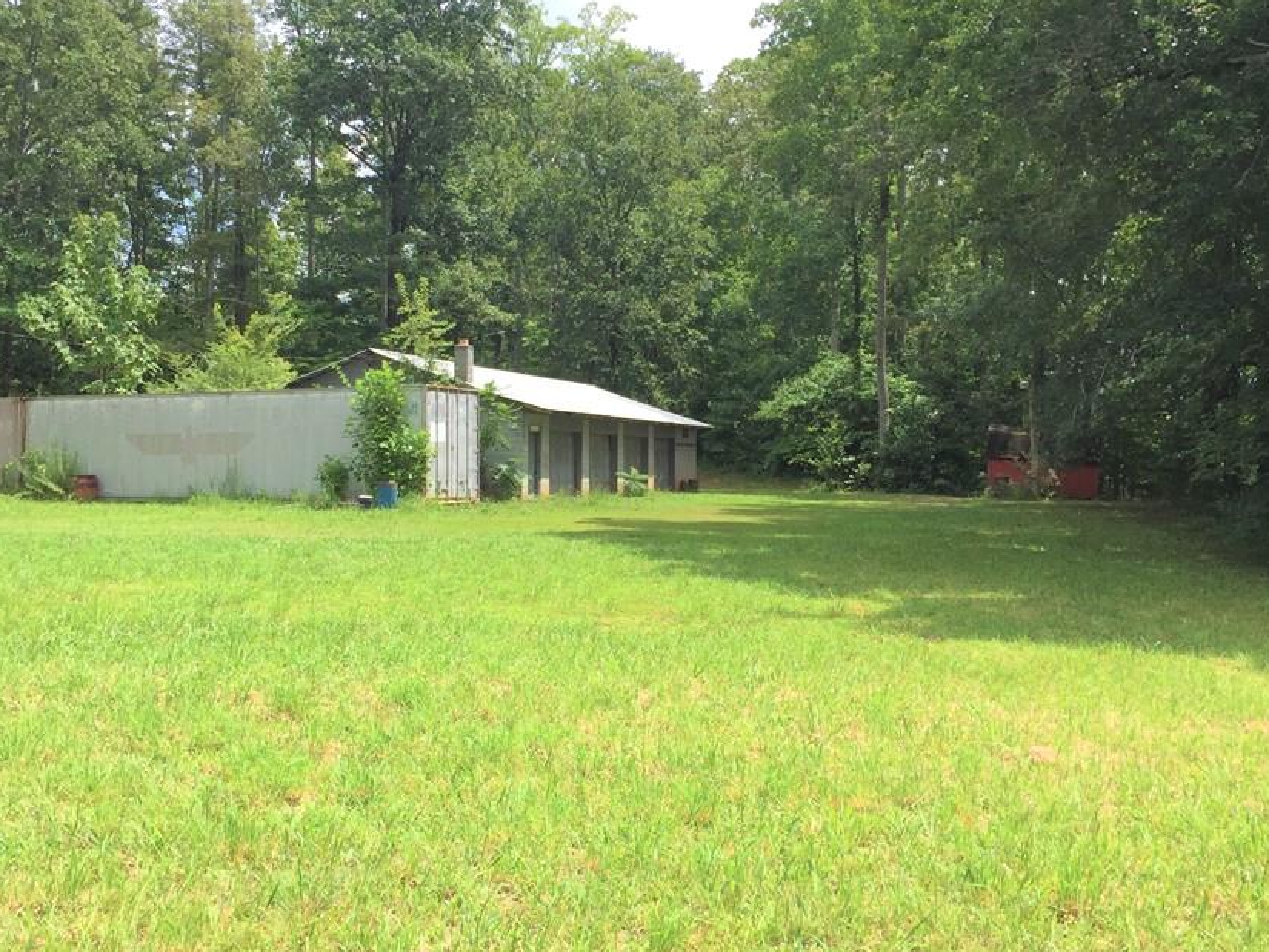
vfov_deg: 39.6
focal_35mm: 36
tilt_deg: -0.8
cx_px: 586
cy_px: 438
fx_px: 1320
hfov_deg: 51.3
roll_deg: -1.4
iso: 32
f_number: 2.2
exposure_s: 1/1068
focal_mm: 4.15
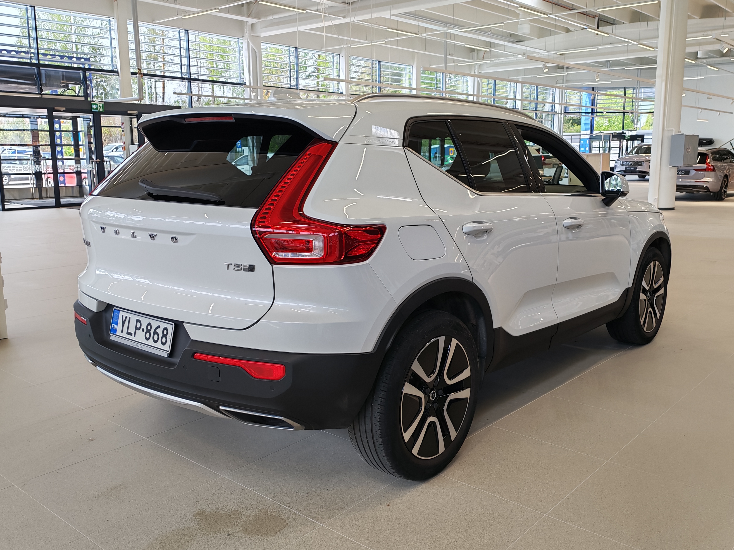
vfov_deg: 42.9
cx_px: 367
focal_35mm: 33
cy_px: 275
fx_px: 700
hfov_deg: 55.4
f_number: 1.9
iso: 92
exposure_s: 1/100
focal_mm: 6.12
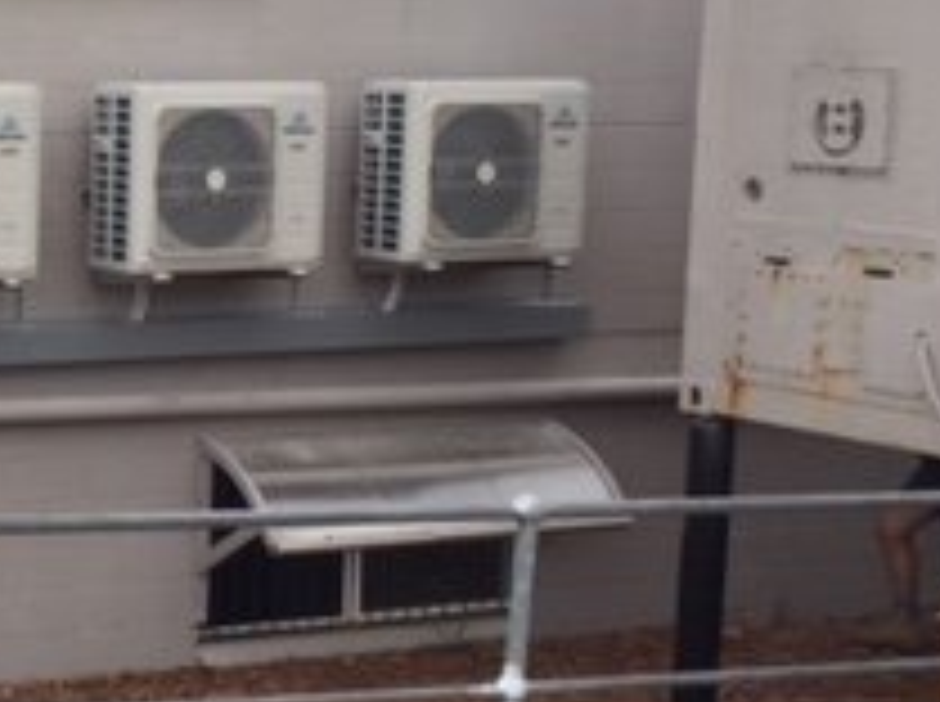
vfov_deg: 16.5
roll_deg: +1.9
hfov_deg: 20.0
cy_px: 356
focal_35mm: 89
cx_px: -324
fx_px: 2413
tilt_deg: -5.0
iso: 32
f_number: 2.2
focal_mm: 4.15
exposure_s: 1/514
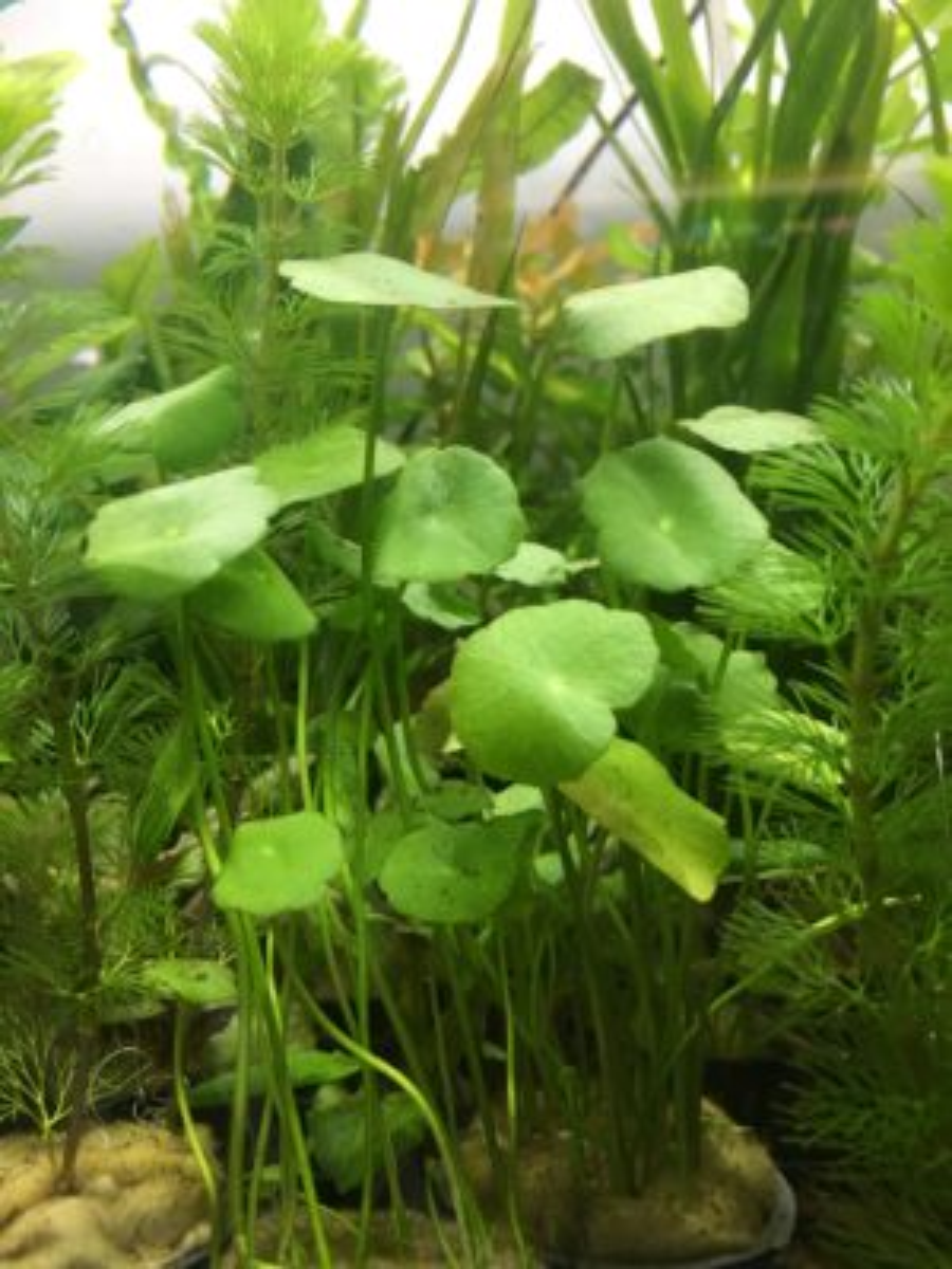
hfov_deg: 48.2
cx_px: 476
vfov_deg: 61.7
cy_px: 634
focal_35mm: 29
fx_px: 1063
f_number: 2.2
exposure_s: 1/33
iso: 50
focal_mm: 4.15
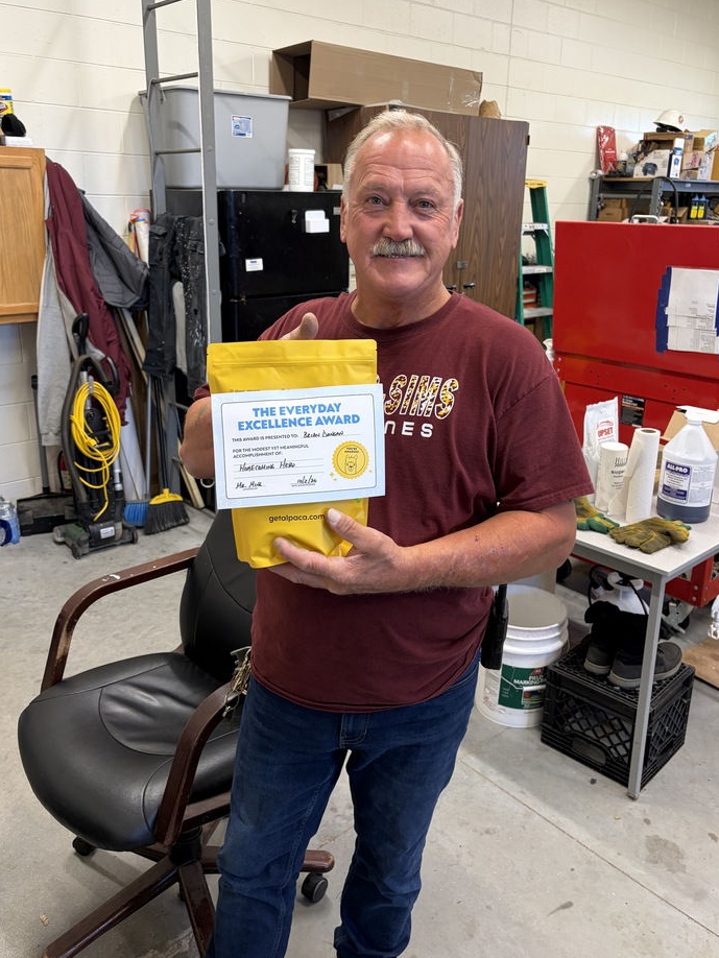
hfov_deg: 48.2
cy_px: 439
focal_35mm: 29
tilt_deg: -14.2
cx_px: 374
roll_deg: +0.2
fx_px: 803
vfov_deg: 61.6
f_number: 1.6
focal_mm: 5.96
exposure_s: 1/60
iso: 125
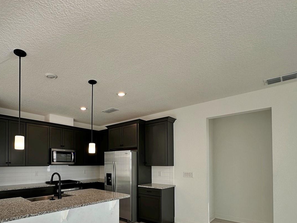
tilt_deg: +1.6
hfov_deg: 77.1
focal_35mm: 21
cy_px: 161
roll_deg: +0.5
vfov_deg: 60.7
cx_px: 105
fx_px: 180
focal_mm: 2.22
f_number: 2.2
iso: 50
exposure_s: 1/120
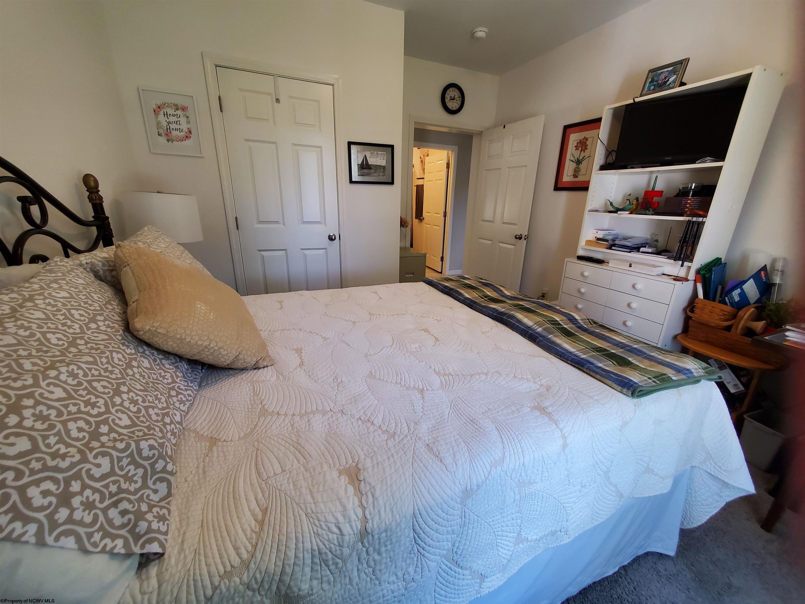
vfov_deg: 89.9
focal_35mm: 13
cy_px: 302
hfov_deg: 106.2
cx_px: 402
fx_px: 302
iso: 200
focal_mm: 1.8
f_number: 2.2
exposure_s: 1/60
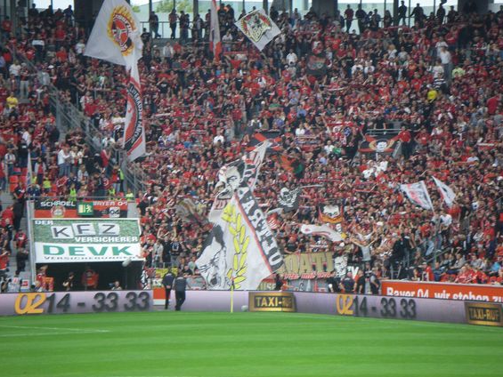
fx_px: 3372
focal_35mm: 232
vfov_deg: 6.4
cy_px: 189
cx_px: 253
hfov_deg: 8.5
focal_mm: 37.9
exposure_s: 1/200
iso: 250
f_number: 4.8
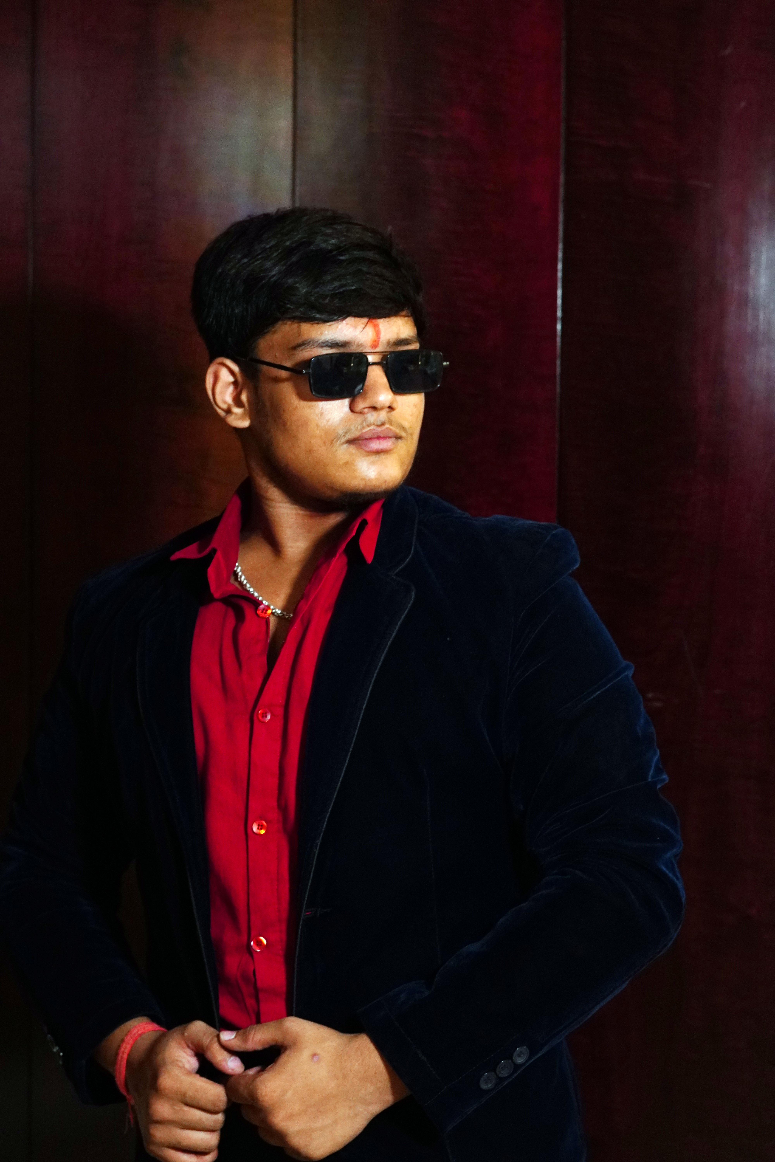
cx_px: 388
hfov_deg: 18.2
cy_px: 581
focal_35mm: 75
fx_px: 2422
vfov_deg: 27.0
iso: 2000
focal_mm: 50
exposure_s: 1/125
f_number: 4.5
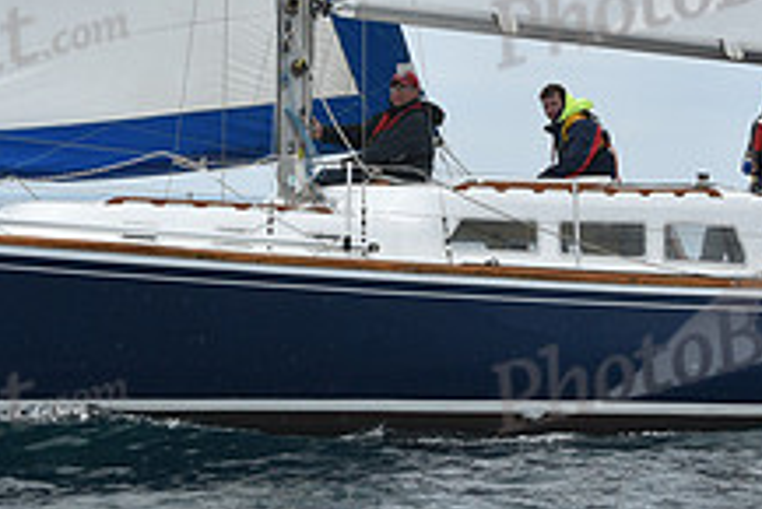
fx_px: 3961
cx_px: 313
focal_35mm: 187
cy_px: 209
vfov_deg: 7.4
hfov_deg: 11.0
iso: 250
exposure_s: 1/800
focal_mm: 70
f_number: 10
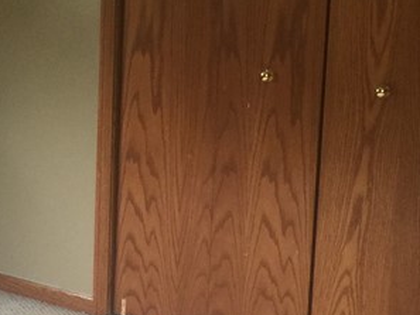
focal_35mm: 100
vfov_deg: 14.8
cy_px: 130
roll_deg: -1.8
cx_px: 103
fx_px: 1214
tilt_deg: -10.3
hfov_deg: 19.5
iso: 64
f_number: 2.2
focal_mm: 4.15
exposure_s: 1/15
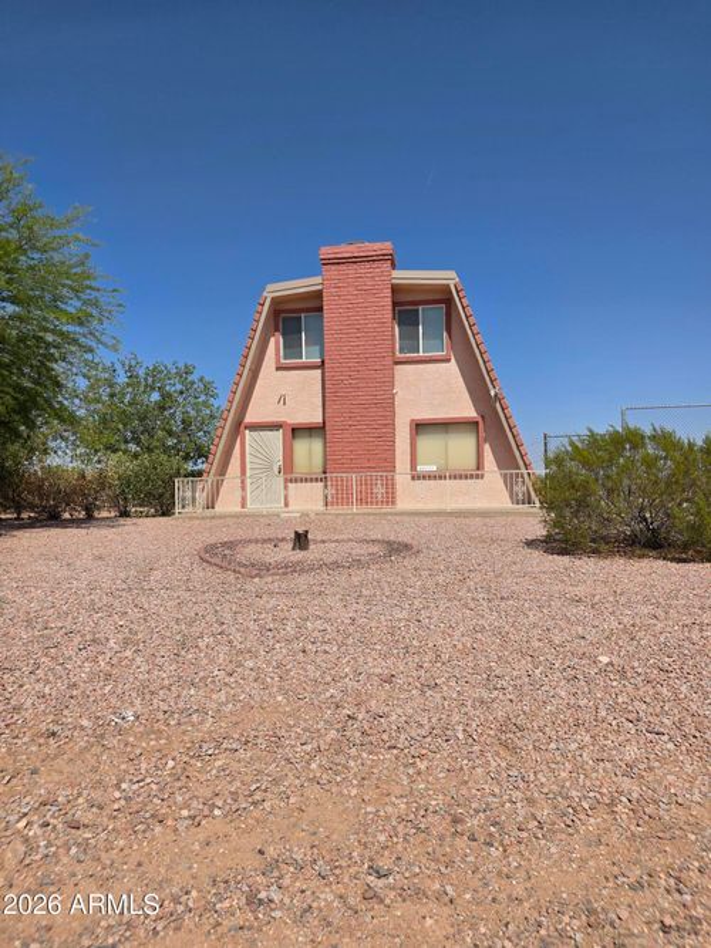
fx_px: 630
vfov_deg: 73.9
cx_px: 356
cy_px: 474
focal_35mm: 23
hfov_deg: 58.9
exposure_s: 1/7944
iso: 64
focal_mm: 6.25
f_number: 1.7
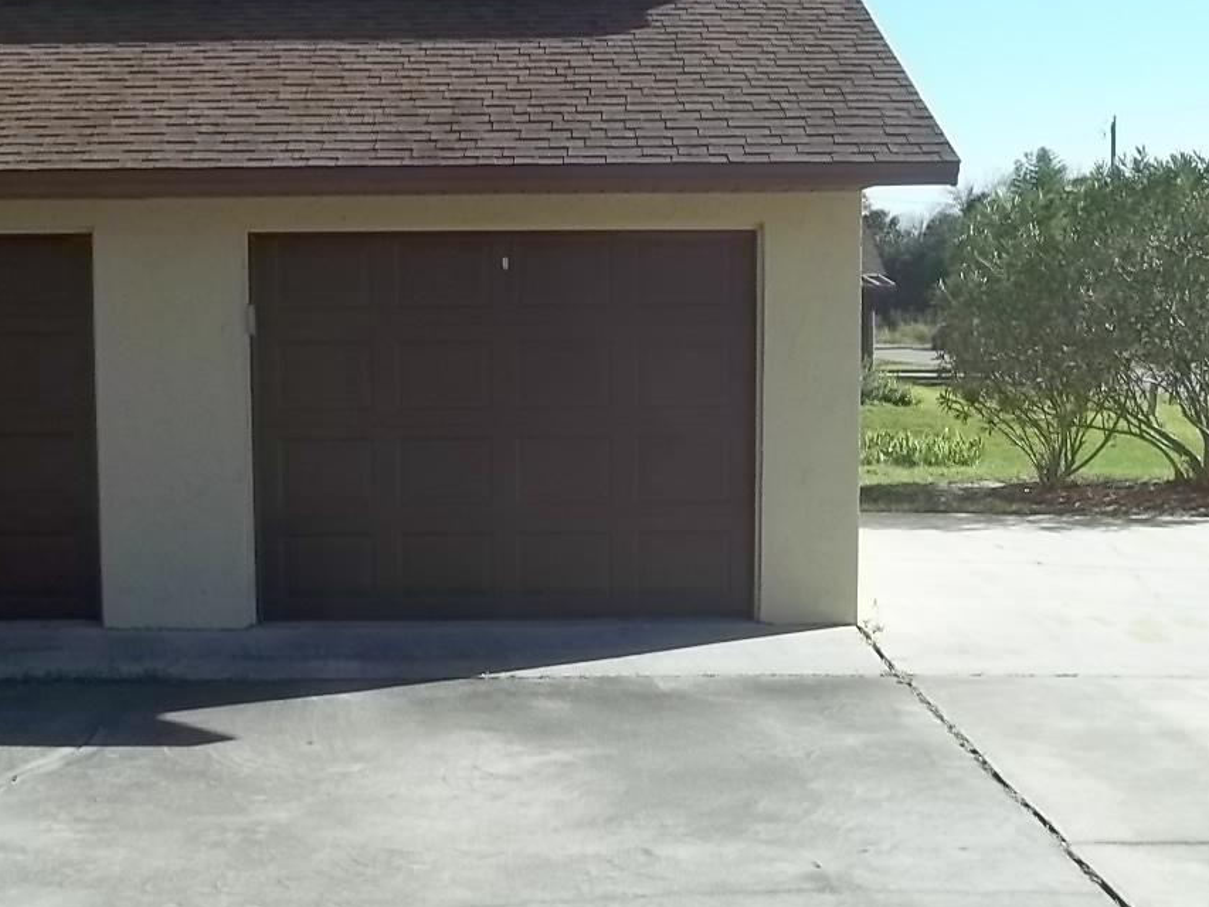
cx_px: 493
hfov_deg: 35.4
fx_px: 1886
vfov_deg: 27.0
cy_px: 553
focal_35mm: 54
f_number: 8
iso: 64
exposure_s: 1/125
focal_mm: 6.5
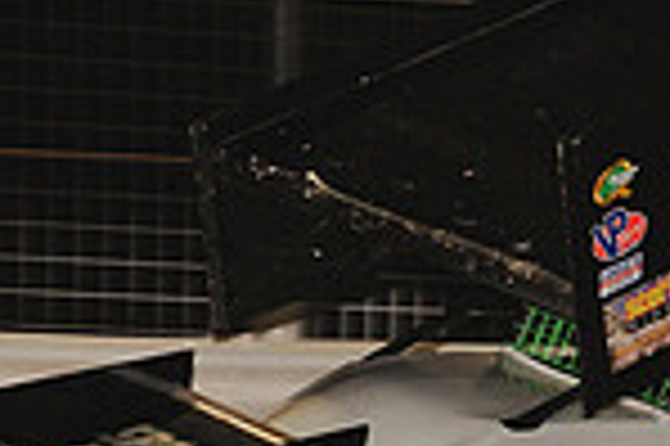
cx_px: 391
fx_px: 10504
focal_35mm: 565
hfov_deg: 3.7
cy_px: 365
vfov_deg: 2.4
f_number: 6.3
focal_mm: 145
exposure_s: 1/320
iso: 1250
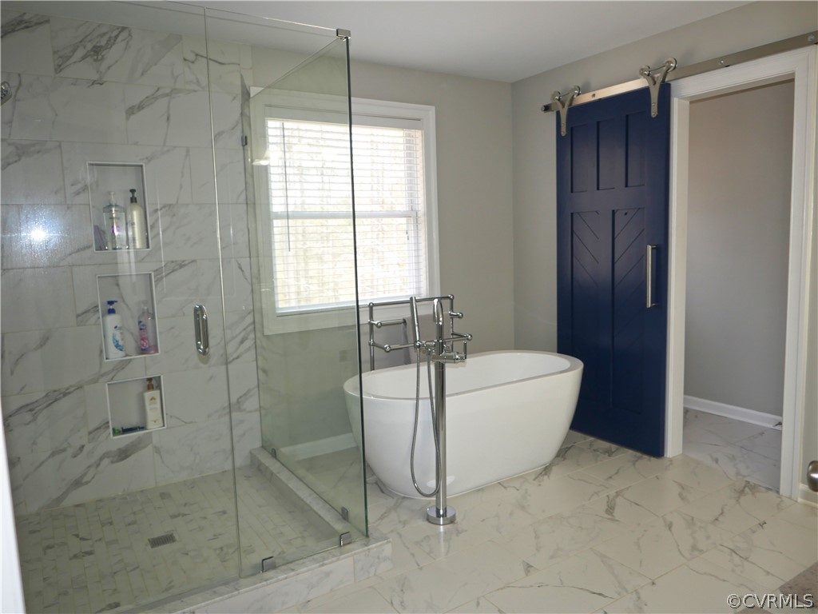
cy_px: 307
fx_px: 567
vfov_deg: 56.8
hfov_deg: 71.6
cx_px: 409
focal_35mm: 24
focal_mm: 12
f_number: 2.2
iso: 200
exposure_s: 1/125
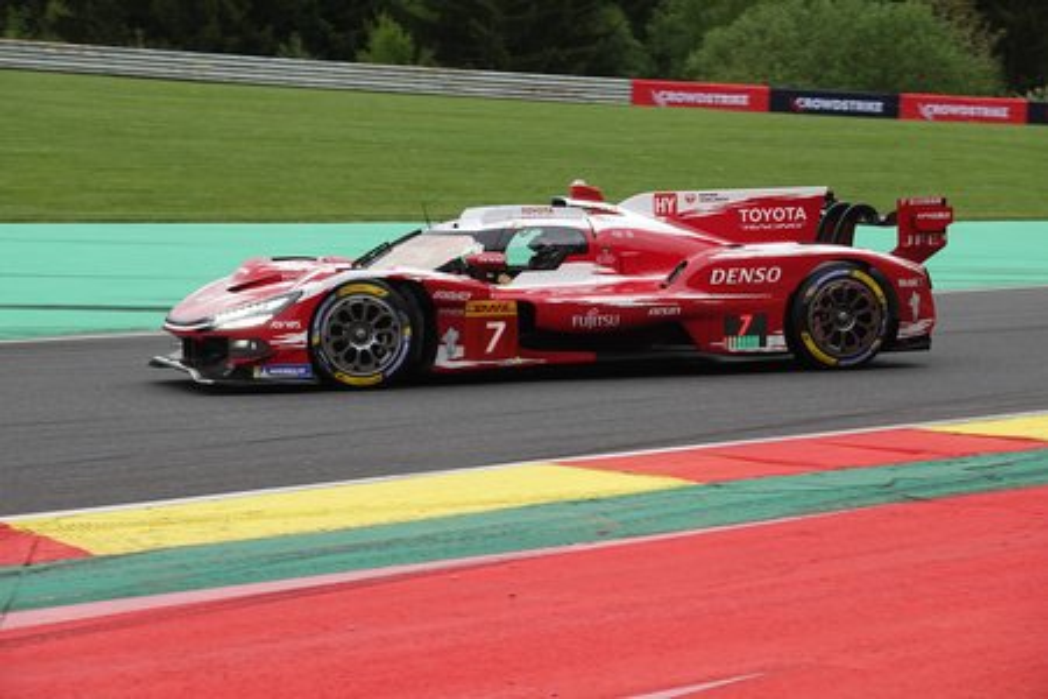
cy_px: 350
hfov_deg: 18.4
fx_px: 3231
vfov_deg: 12.3
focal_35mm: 111
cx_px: 524
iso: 125
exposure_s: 1/800
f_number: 4
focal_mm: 40.73
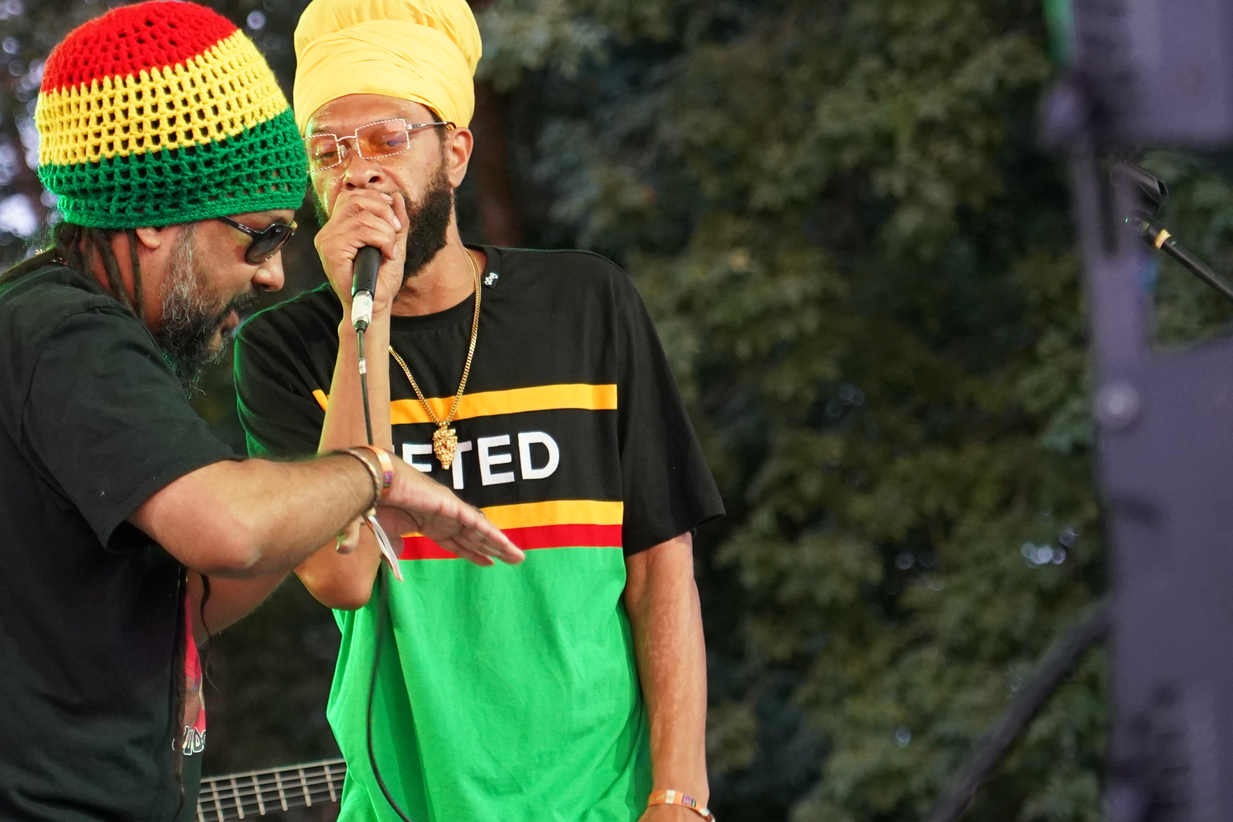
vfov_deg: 6.2
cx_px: 286
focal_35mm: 222
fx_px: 7603
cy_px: 199
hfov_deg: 9.3
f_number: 4
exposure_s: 1/160
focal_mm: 105
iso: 3200
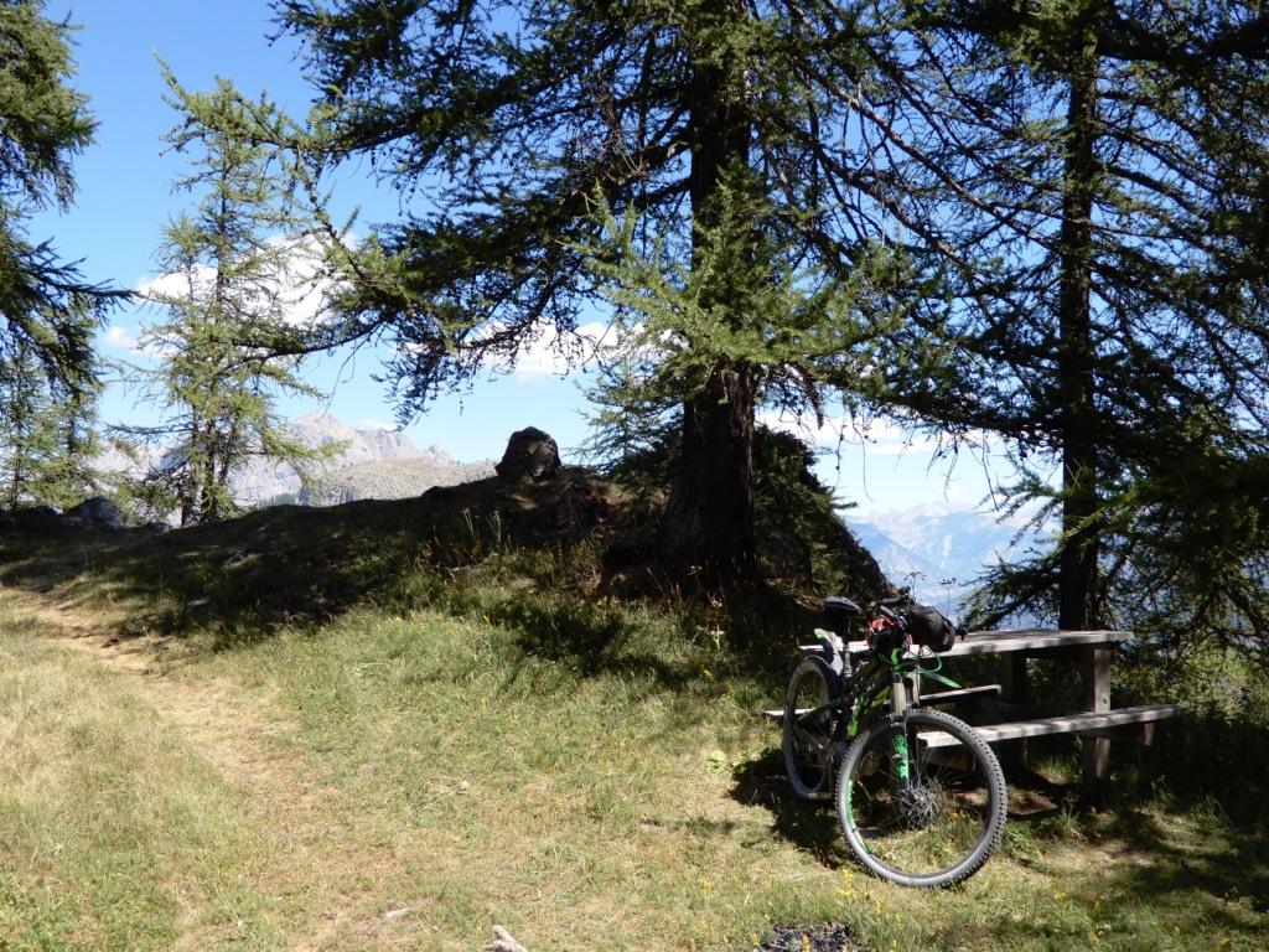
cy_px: 476
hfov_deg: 52.6
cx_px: 634
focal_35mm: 35
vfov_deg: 40.7
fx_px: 1283
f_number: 4
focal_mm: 6.2
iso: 80
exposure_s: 1/400
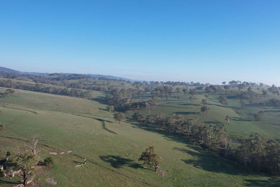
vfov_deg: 43.6
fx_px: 233
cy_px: 92
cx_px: 170
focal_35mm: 30
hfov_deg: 61.3
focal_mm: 8.38
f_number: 2.8
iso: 100
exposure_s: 1/1250
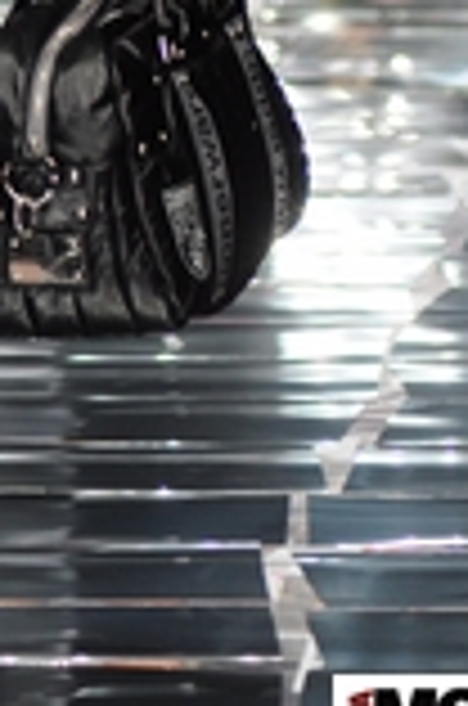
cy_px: -364
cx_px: -137
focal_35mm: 521
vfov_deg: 3.9
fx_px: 10197
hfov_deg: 2.6
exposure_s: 1/250
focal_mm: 105
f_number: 3.5
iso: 800
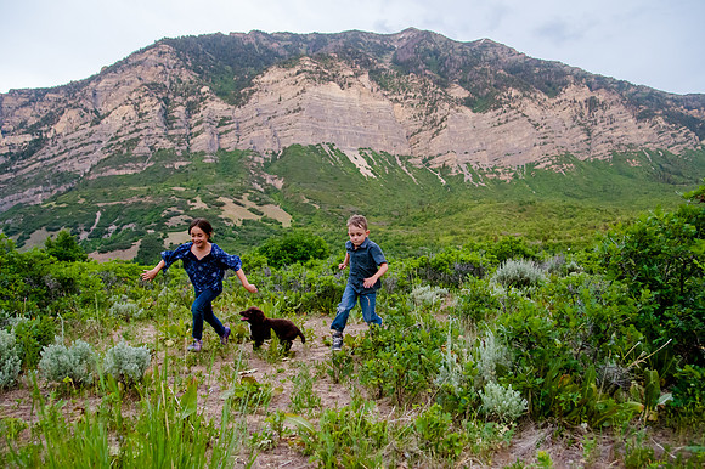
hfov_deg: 63.7
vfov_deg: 44.9
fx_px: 567
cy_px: 256
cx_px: 341
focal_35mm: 29
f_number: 4
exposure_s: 1/250
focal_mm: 24
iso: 3200
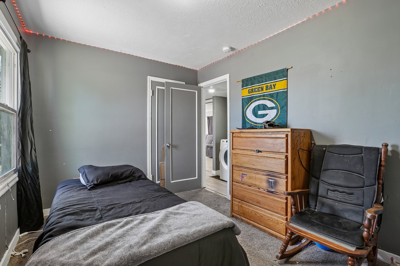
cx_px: 200
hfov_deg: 96.7
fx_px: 178
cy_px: 133
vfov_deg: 73.7
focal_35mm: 16
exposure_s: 1/6
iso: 400
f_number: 8
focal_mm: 16
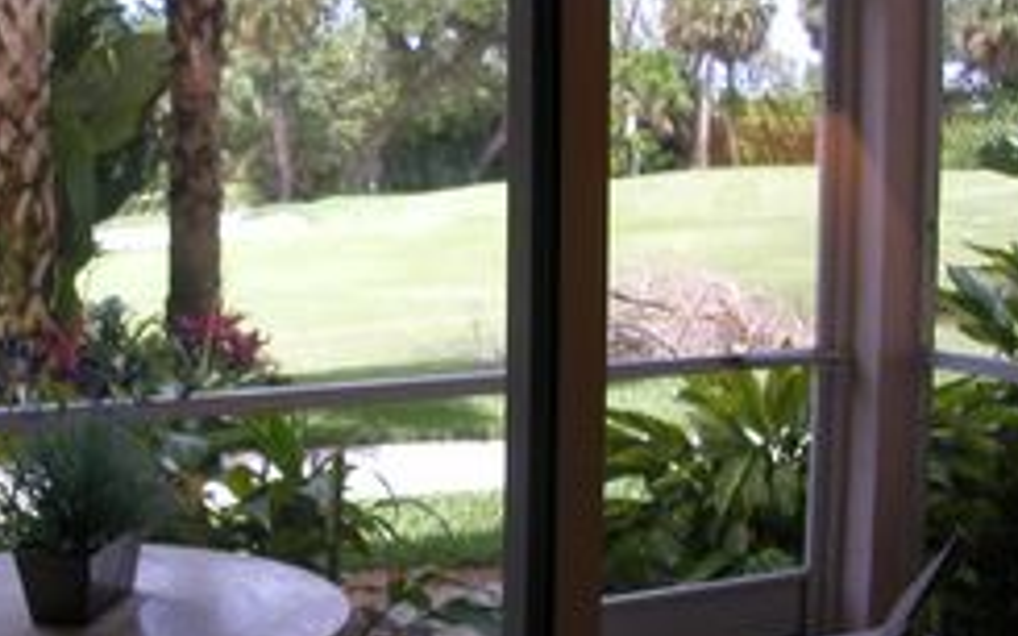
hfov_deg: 34.1
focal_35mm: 59
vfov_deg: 21.9
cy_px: 424
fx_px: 1637
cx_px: 307
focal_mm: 5.6
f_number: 2.7
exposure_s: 1/131
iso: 100
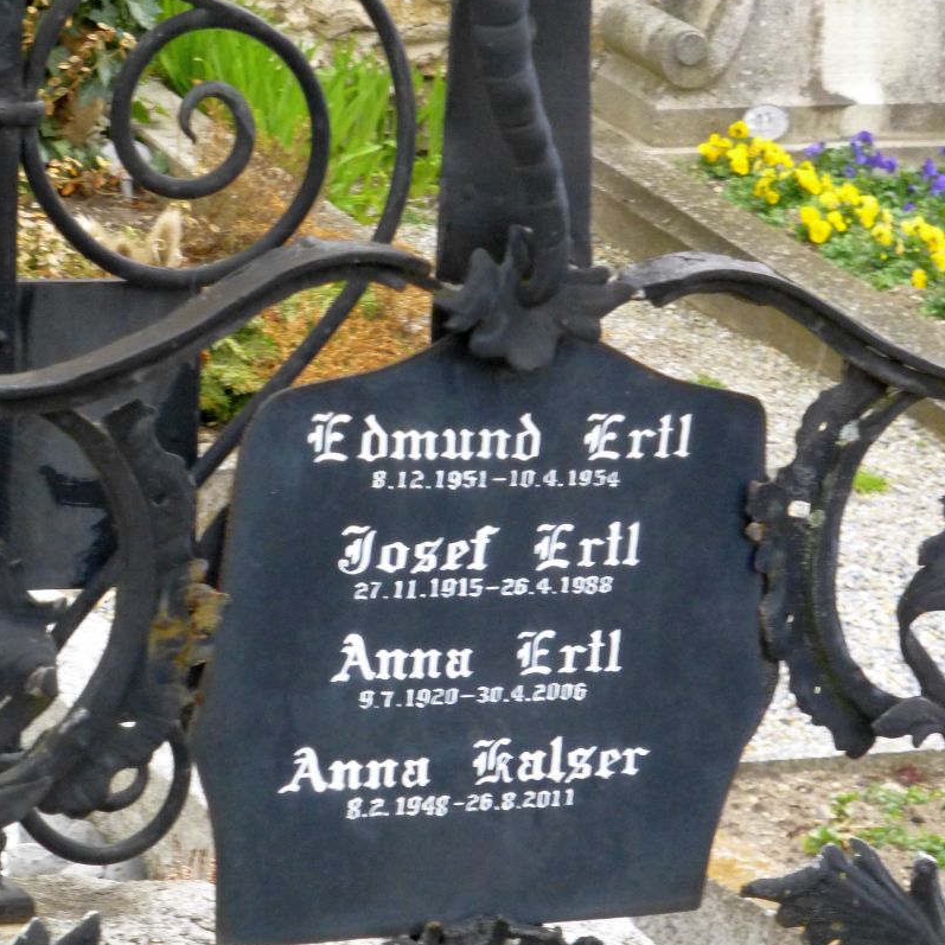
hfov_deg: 12.8
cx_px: 472
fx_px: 4200
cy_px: 599
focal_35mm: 136
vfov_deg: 12.8
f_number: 5.3
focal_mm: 20.6
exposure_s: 1/160
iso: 800
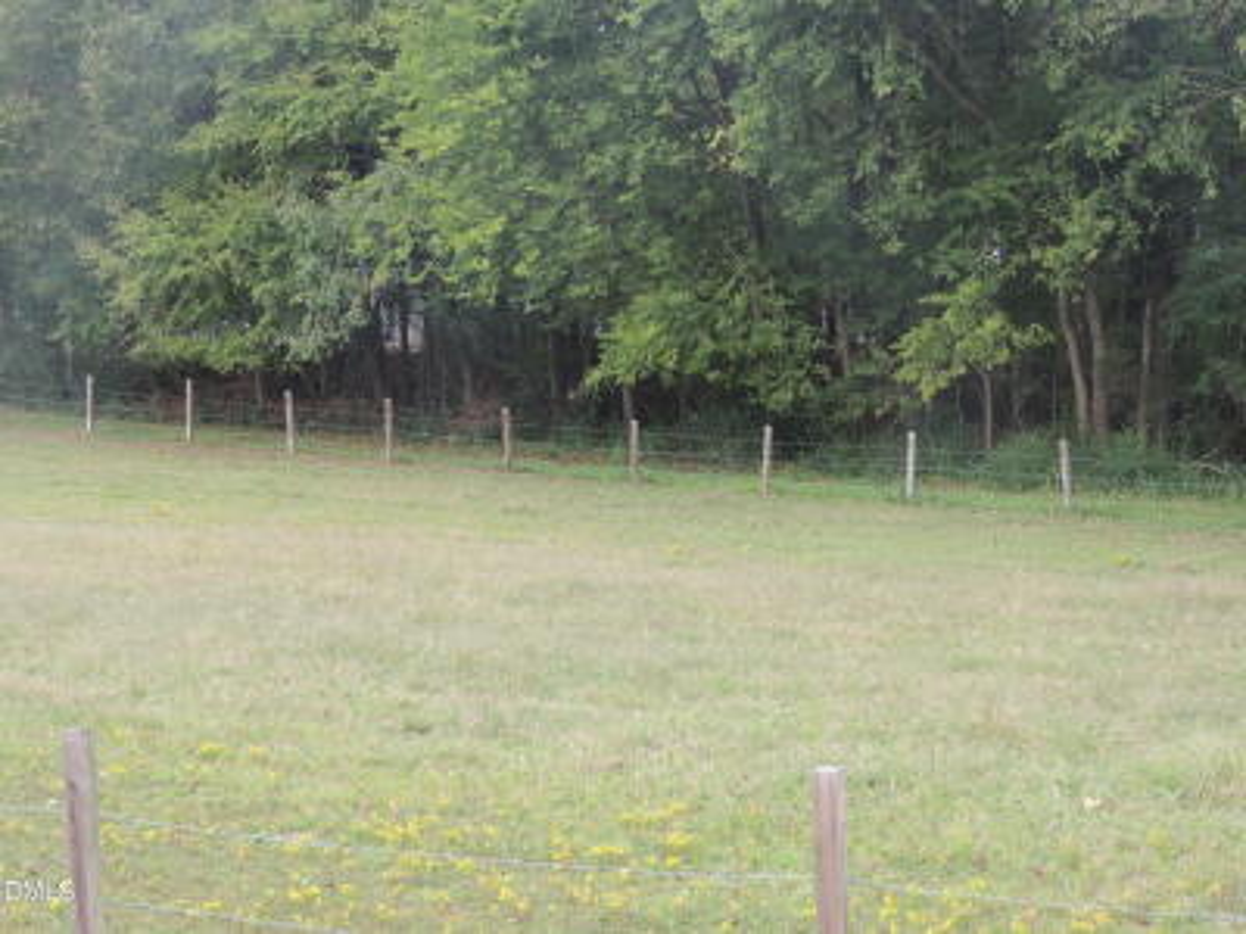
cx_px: 623
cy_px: 467
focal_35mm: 75
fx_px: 2700
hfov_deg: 26.0
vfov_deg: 19.6
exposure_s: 1/100
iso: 140
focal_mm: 13.3
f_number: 3.9
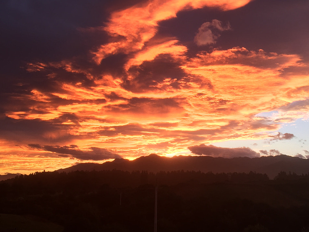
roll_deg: -0.4
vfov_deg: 29.4
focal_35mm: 49
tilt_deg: +13.2
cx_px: 179
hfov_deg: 38.8
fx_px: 437
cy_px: 70
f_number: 2.2
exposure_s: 1/100
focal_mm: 4.15
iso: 32
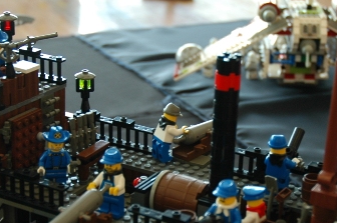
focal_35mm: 89
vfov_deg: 15.2
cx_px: 177
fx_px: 834
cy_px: 154
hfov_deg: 22.9
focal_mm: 25
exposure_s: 1/15
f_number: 3.8
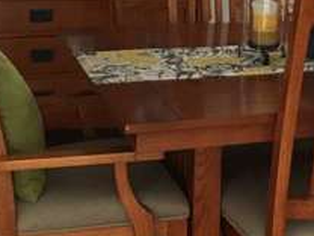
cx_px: 312
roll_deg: -2.1
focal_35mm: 95
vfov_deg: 15.5
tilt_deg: -11.0
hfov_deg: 20.0
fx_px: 862
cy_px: 57
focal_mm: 4.15
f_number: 2.2
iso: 160
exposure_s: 1/30
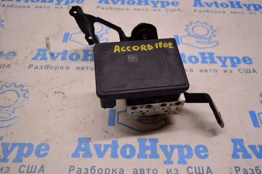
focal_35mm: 34
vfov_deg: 38.3
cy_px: 87
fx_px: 251
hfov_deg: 55.1
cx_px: 131
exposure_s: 1/400
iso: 1600
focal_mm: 23
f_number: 4
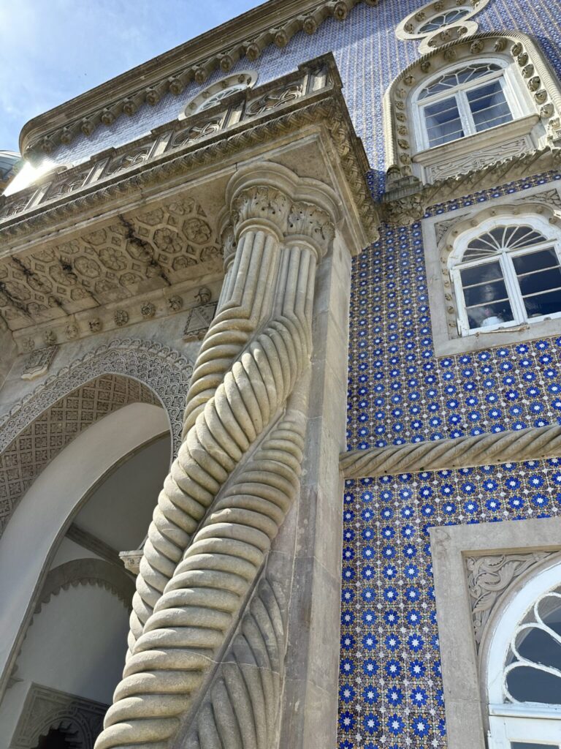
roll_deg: -7.3
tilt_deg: +39.2
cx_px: 280
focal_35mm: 24
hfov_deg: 56.8
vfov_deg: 71.6
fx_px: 519
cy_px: 374
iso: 80
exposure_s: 1/2410
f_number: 1.78
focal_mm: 6.86
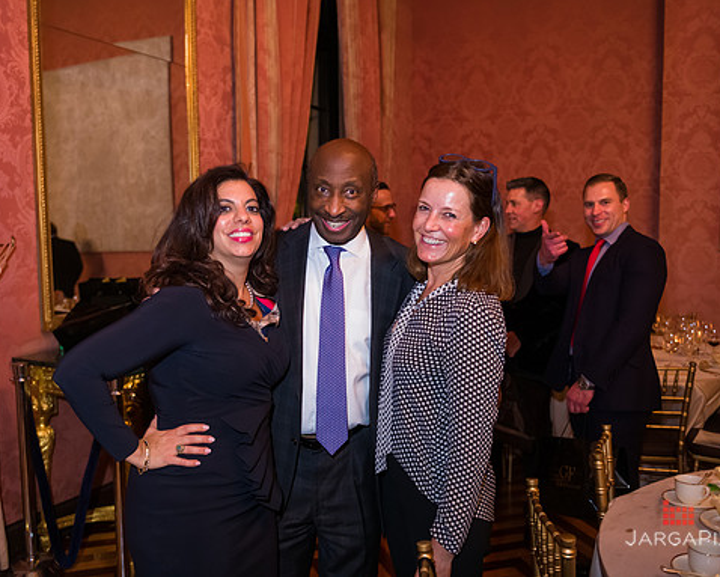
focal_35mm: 33
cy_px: 287
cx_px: 333
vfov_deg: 44.6
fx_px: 704
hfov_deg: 54.1
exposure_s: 1/100
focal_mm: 29
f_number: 3.2
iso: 3200
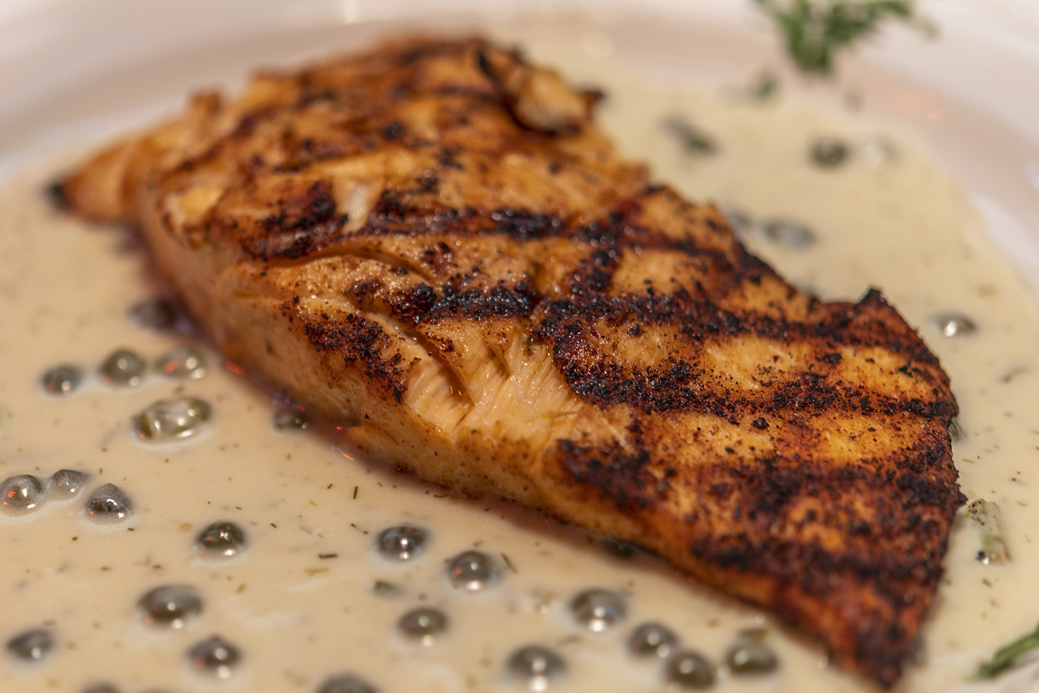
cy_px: 346
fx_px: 1732
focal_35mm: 60
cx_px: 520
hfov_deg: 33.4
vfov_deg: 22.6
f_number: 3
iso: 64
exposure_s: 1/125
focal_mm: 60
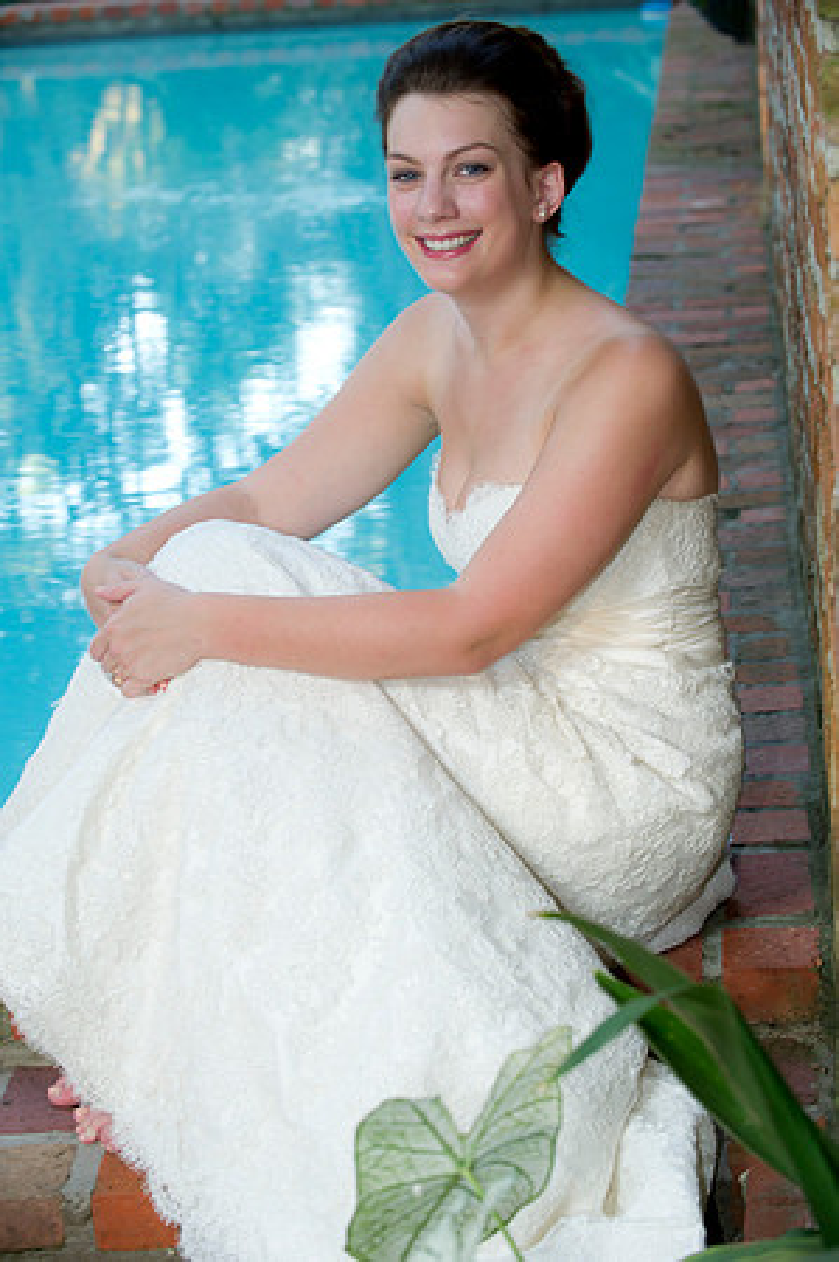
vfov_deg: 22.6
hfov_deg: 15.2
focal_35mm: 90
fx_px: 3153
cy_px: 631
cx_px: 420
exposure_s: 1/60
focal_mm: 90
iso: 400
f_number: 5
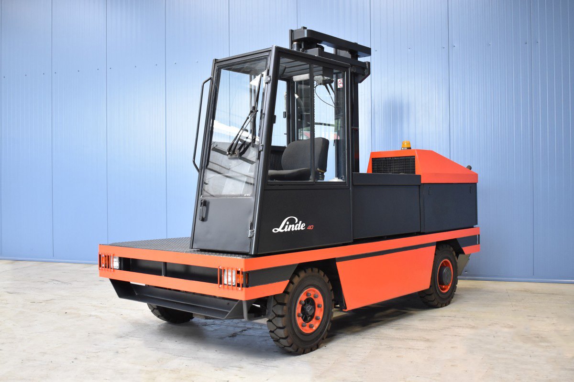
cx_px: 287
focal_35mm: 38
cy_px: 191
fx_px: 598
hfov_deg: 51.3
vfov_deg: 35.5
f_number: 4.5
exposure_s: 1/125
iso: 1250
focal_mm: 25
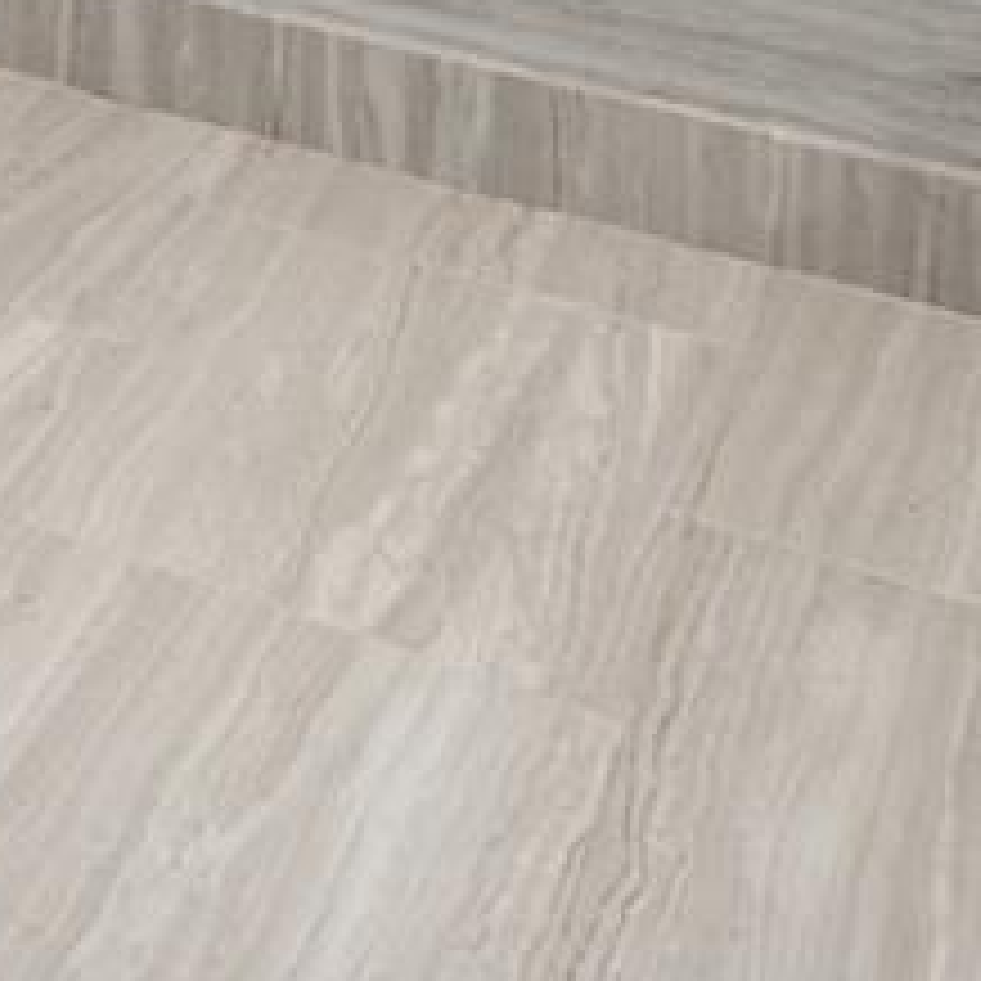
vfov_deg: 13.7
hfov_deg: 10.9
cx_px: -2007
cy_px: -1188
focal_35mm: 100
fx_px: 3206
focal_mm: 16
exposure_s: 1/2.5
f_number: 8
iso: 100
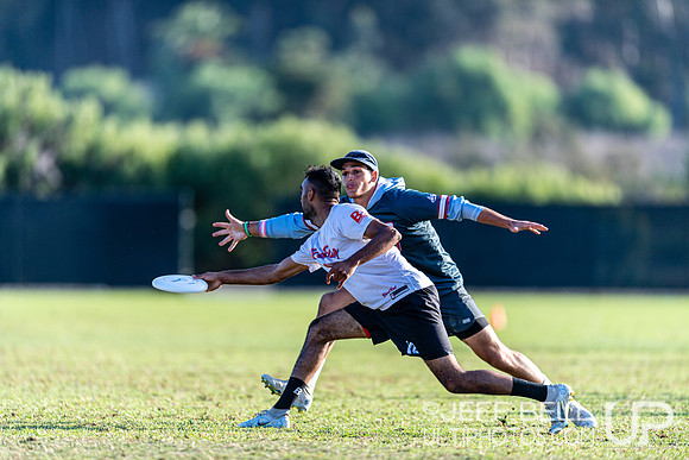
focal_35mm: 400
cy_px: 230
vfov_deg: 3.4
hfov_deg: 5.2
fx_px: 7657
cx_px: 344
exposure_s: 1/2000
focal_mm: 400
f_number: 2.8
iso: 200
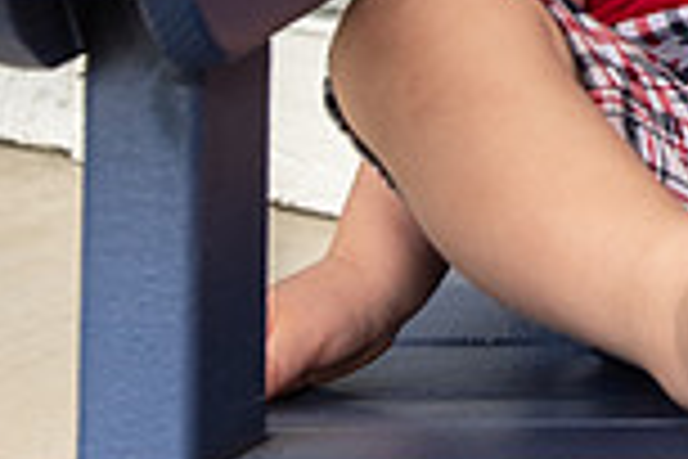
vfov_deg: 6.9
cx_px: 741
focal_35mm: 192
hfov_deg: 10.6
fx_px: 3669
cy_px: -412
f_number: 5.6
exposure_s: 1/100
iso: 400
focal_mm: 36
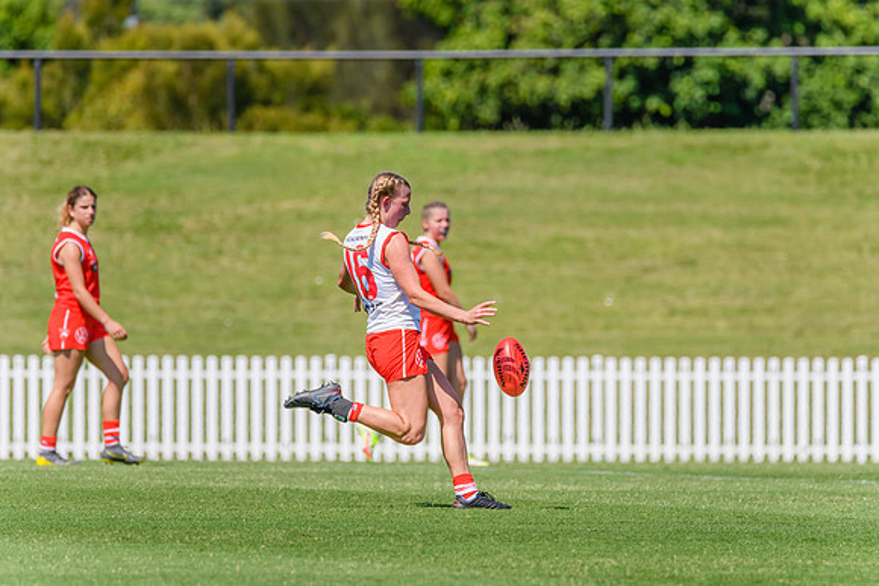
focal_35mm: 660
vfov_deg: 2.1
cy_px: 301
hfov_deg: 3.1
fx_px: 16120
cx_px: 452
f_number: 10
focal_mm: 600
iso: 800
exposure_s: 1/2000
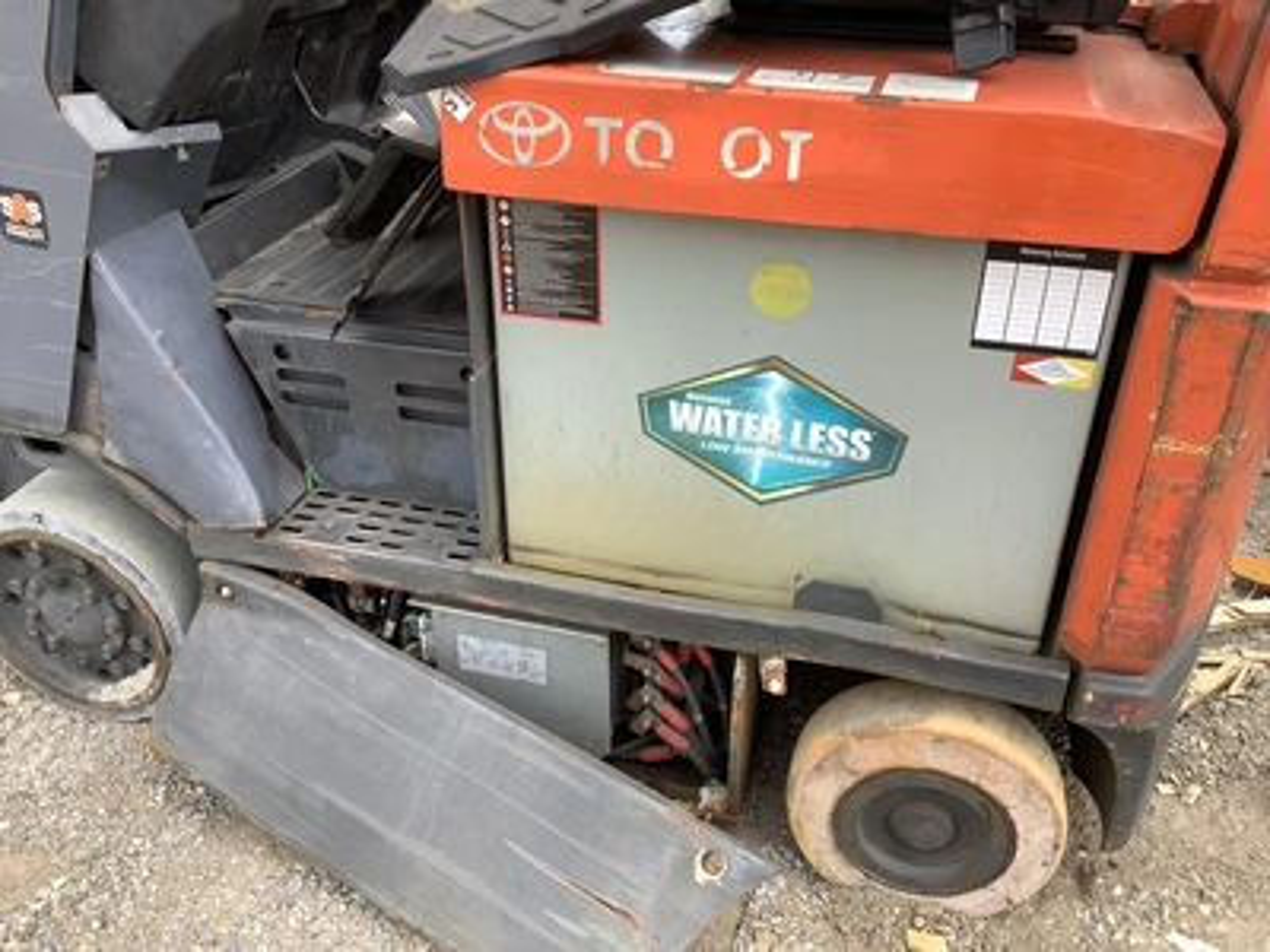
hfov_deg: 58.4
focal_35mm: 31
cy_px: 476
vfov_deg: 45.4
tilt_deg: -31.7
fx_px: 1137
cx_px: 635
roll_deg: -2.3
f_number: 2.4
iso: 32
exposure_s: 1/100
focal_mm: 3.3
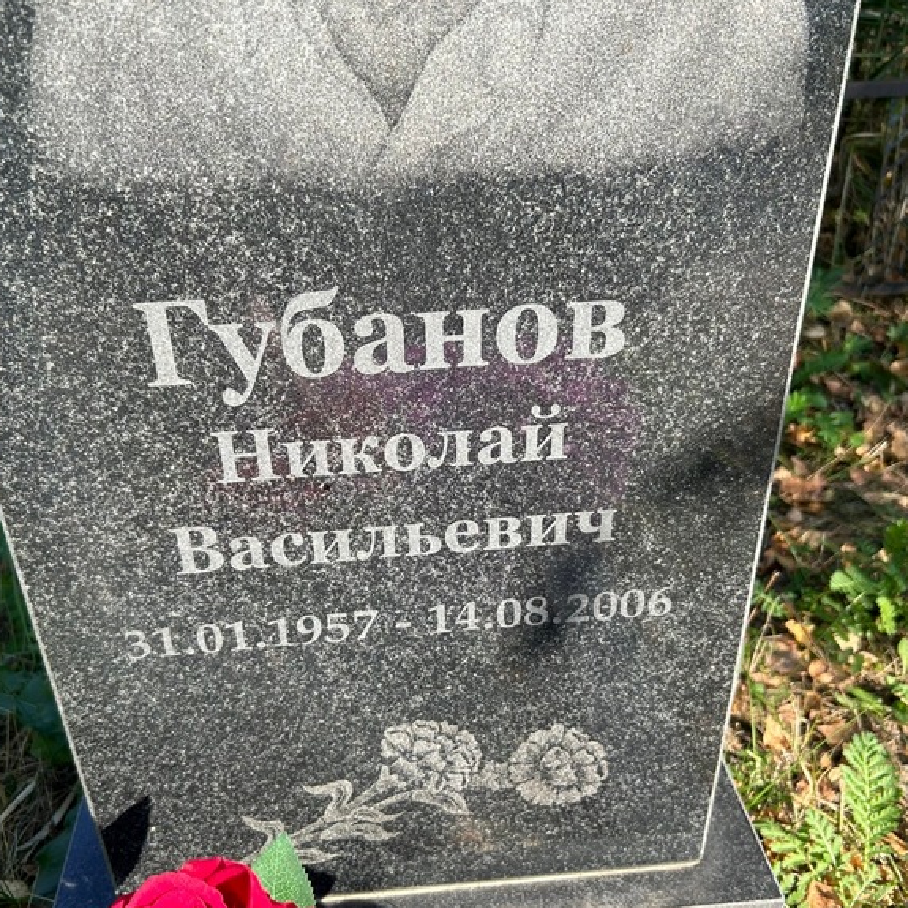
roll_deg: +1.6
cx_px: 431
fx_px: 950
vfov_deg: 51.1
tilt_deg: -32.7
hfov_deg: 51.1
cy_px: 461
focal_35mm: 32
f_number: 1.5
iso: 50
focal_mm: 5.7
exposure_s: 1/1079
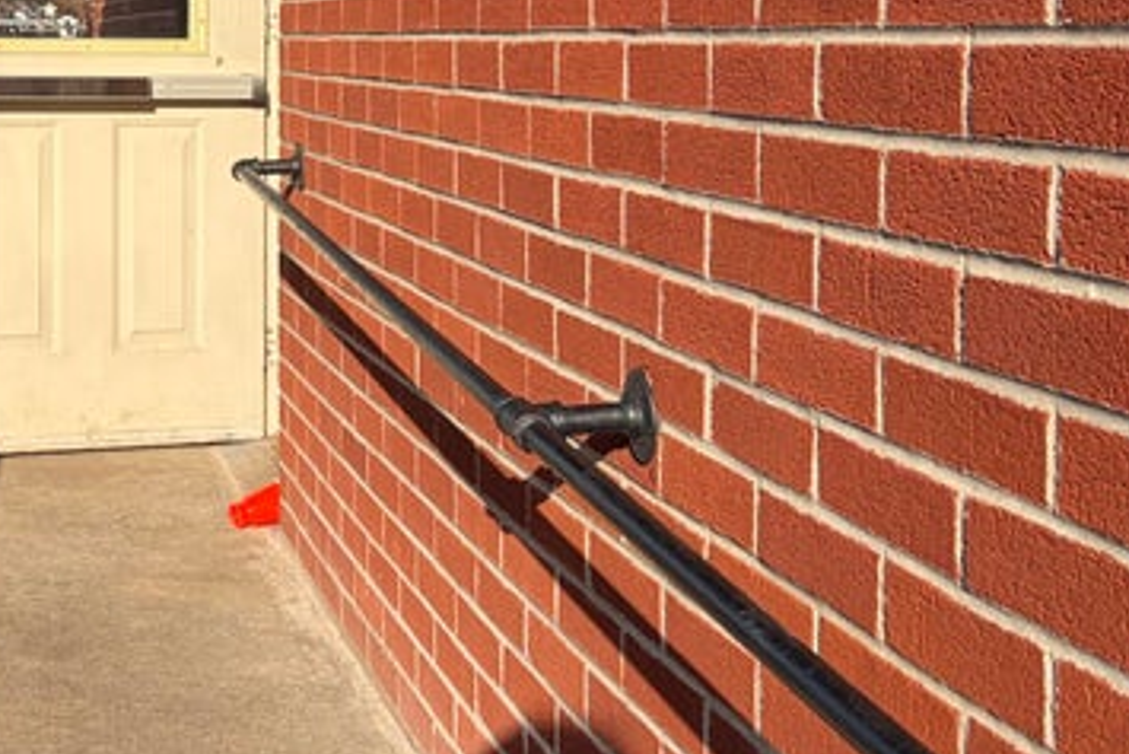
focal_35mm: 65
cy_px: 76
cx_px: -11
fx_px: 2039
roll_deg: +0.0
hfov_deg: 28.9
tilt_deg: -0.2
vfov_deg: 20.5
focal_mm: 5.96
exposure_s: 1/3125
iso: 50
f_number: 1.6
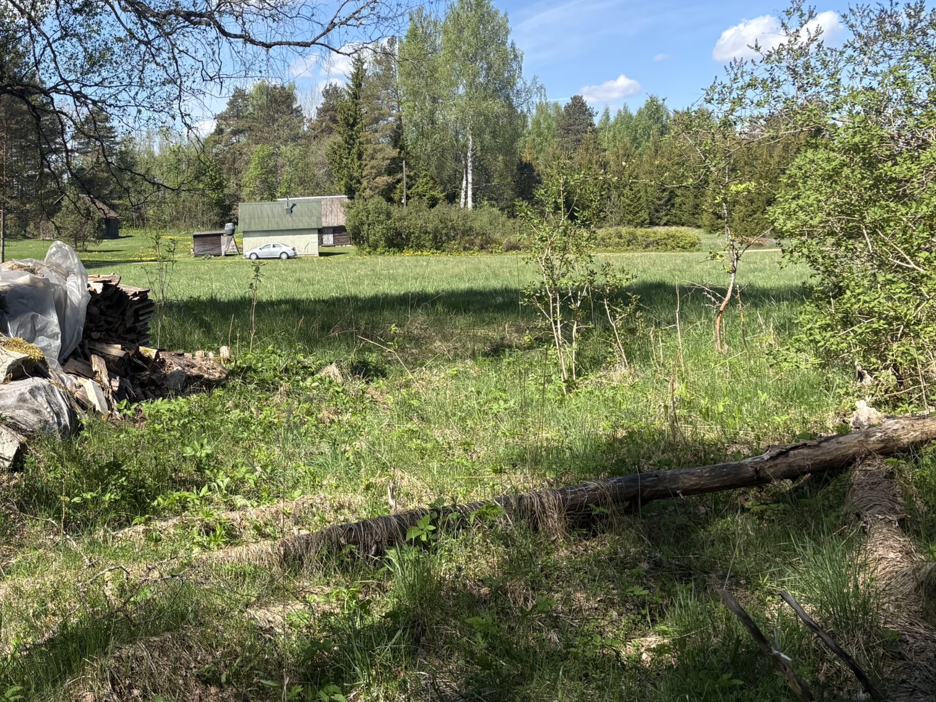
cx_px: 164
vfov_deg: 32.8
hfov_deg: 40.8
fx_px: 1190
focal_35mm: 44
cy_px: 275
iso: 50
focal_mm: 5.96
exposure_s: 1/1901
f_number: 1.6
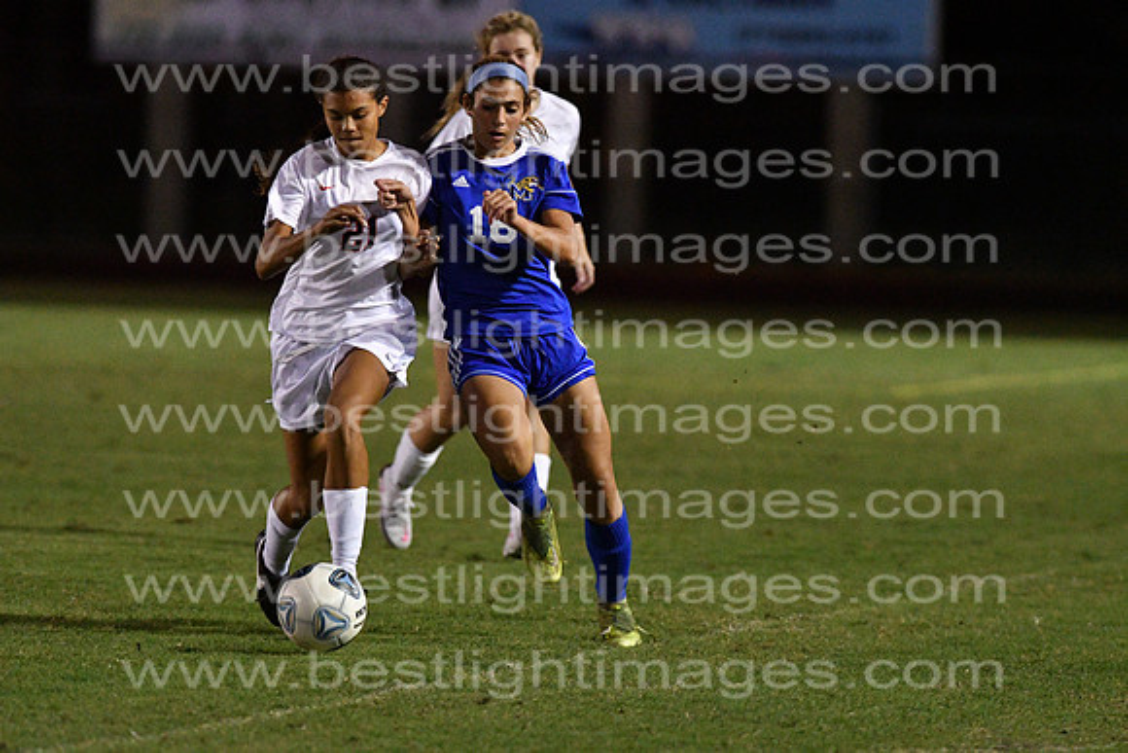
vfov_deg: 3.1
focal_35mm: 450
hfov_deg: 4.6
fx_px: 14103
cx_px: 564
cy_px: 376
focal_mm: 300
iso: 10000
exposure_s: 1/640
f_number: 3.5
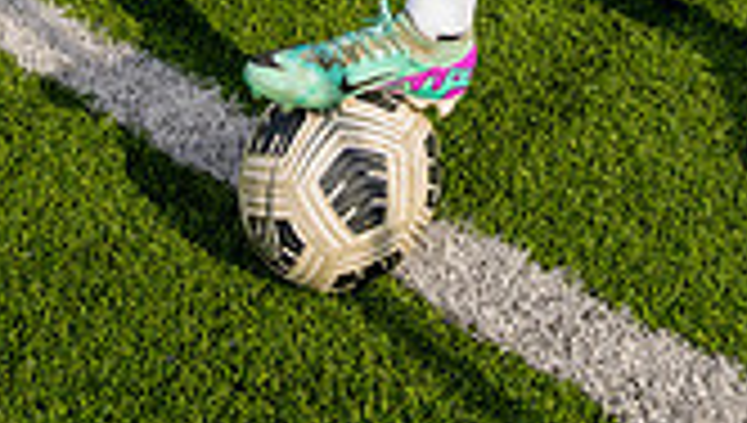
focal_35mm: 68
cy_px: -576
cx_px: 652
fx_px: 1349
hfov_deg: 29.8
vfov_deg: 13.4
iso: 50
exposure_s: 1/125
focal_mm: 24
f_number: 7.1
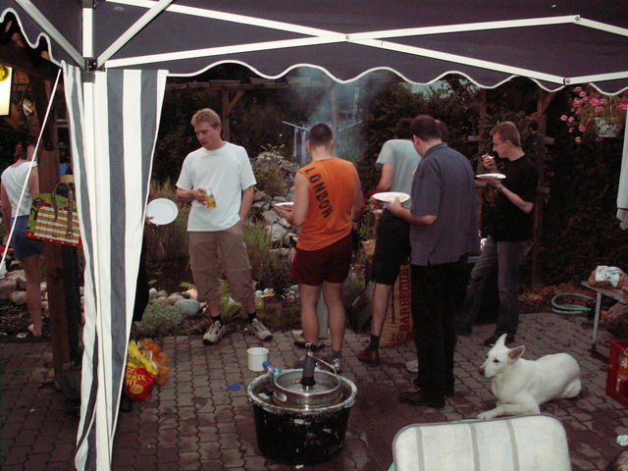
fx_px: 635
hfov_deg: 52.6
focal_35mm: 35
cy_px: 236
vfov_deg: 40.7
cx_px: 314
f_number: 2.8
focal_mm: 5.86
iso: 160
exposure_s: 1/40
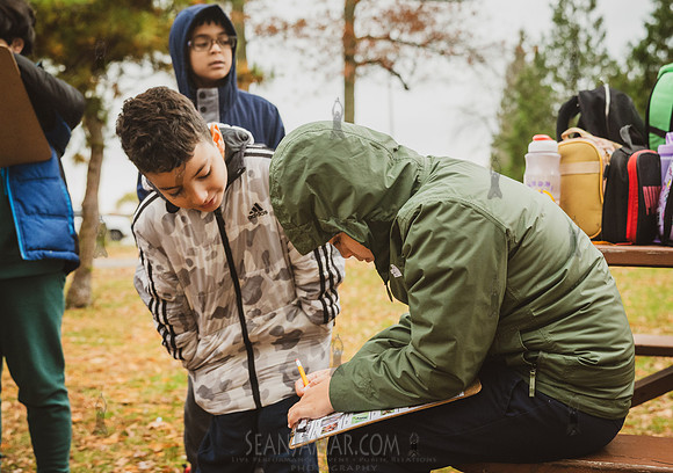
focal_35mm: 49
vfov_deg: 28.5
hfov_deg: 39.8
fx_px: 930
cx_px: 337
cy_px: 258
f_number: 4
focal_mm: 42
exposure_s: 1/400
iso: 4000
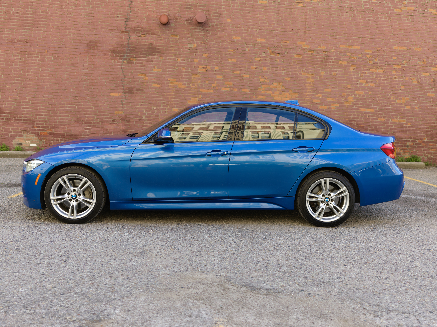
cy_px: 164
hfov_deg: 52.6
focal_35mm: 35
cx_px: 218
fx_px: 442
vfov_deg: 40.7
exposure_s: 1/180
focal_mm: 45
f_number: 4
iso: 100
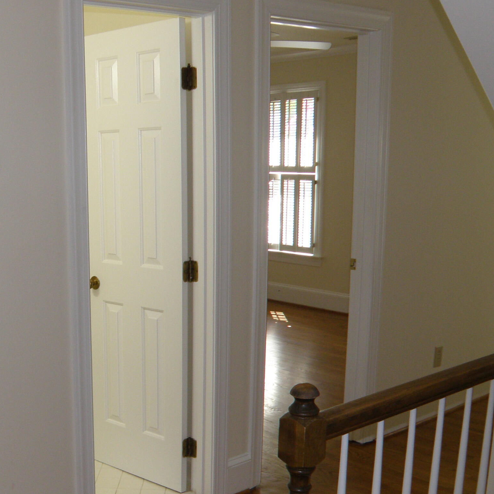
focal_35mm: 45
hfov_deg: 35.9
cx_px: 75
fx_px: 727
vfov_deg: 37.1
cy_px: 335
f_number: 2.8
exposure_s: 1/30
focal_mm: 4.6
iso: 100
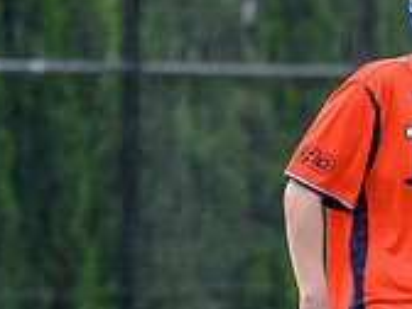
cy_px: 515
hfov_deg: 1.5
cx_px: 421
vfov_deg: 1.1
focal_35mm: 1361
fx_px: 16199
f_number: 3.2
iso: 2000
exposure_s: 1/2000
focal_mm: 200
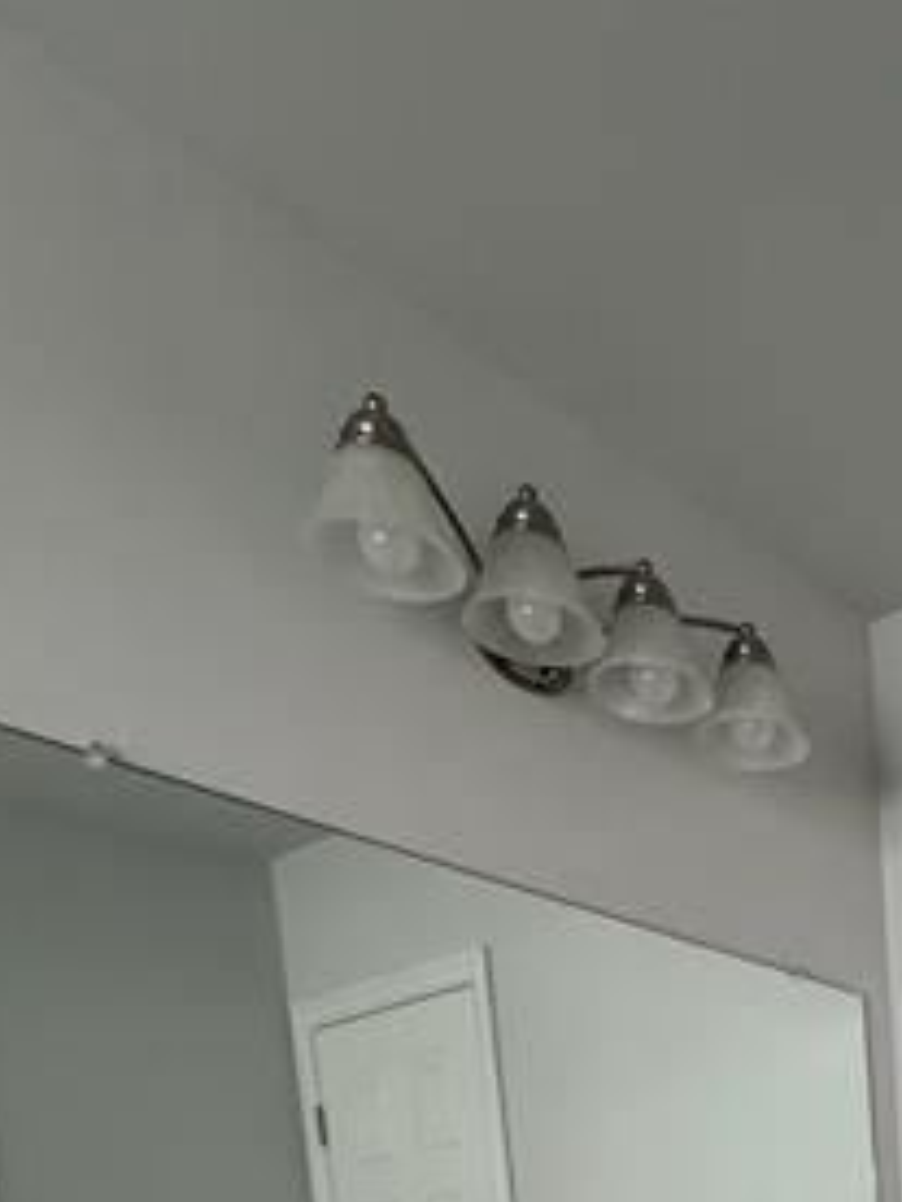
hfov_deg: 32.0
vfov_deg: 34.2
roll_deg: +2.9
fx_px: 1355
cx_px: 1020
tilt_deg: -10.5
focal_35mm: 39
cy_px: 1563
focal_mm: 2.22
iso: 320
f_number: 2.2
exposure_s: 1/99
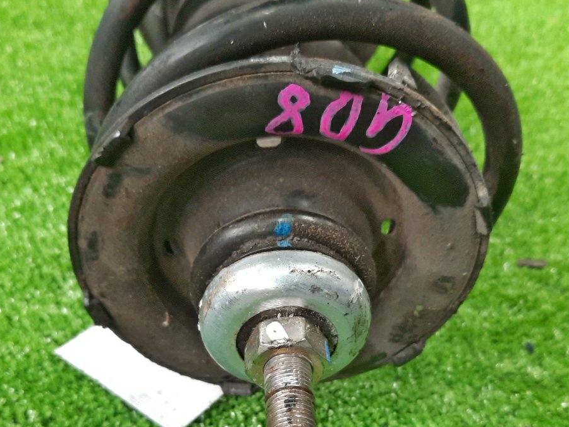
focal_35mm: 40
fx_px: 657
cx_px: 278
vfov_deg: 35.1
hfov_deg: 46.8
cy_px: 324
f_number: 2
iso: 334
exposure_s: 1/50
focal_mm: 4.6
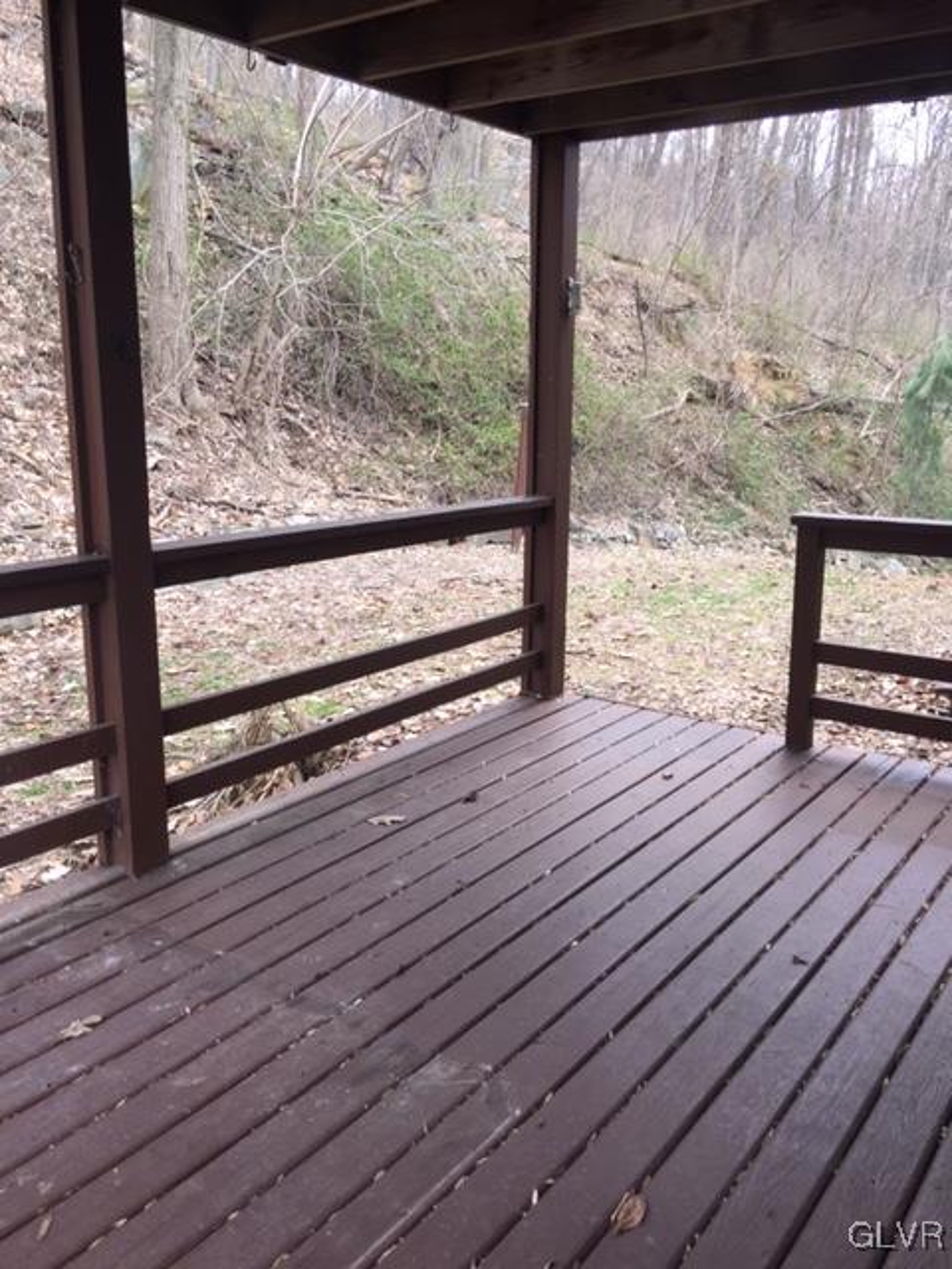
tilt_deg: -11.7
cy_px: 634
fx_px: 1063
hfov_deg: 48.2
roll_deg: -0.8
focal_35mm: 29
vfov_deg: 61.7
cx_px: 476
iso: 32
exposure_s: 1/32
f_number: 2.2
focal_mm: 4.15
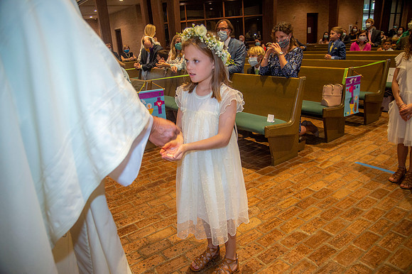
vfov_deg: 53.1
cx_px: 206
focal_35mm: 24
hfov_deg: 73.8
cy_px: 137
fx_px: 274
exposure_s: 1/125
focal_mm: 24
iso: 1600
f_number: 4.5
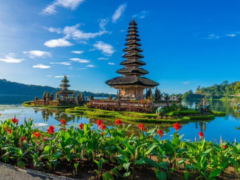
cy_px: 87
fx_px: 187
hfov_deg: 65.1
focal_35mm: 27
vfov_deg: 51.3
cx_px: 107
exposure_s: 1/125
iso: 50
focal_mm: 24
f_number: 11
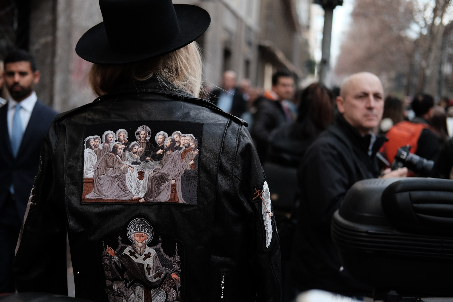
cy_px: 151
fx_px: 667
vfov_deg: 25.5
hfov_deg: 37.5
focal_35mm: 53
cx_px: 226
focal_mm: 35
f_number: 2
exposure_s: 1/4000
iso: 800
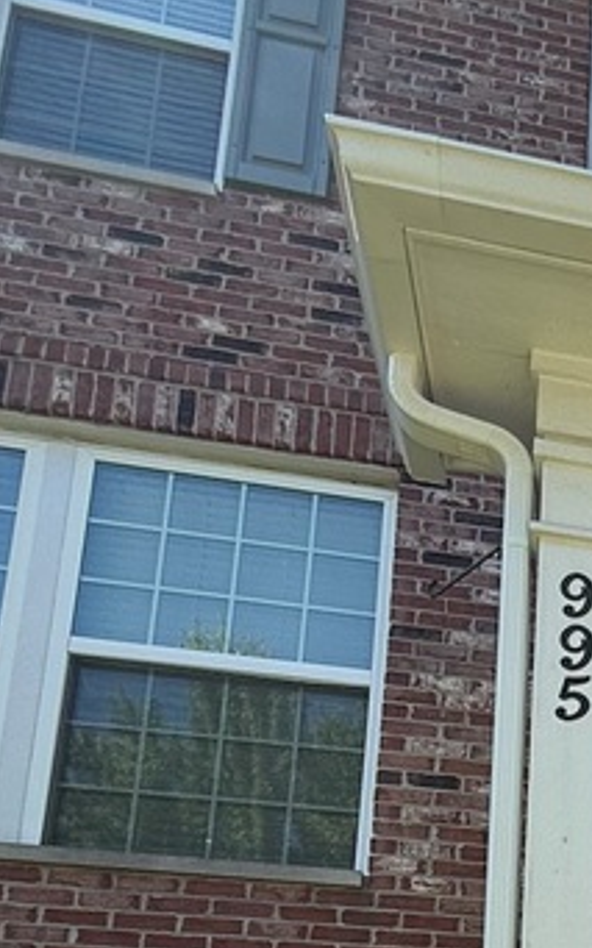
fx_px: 1214
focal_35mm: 47
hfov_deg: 21.8
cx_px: 937
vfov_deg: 33.5
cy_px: 1173
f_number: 2.2
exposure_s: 1/506
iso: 64
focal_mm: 2.22
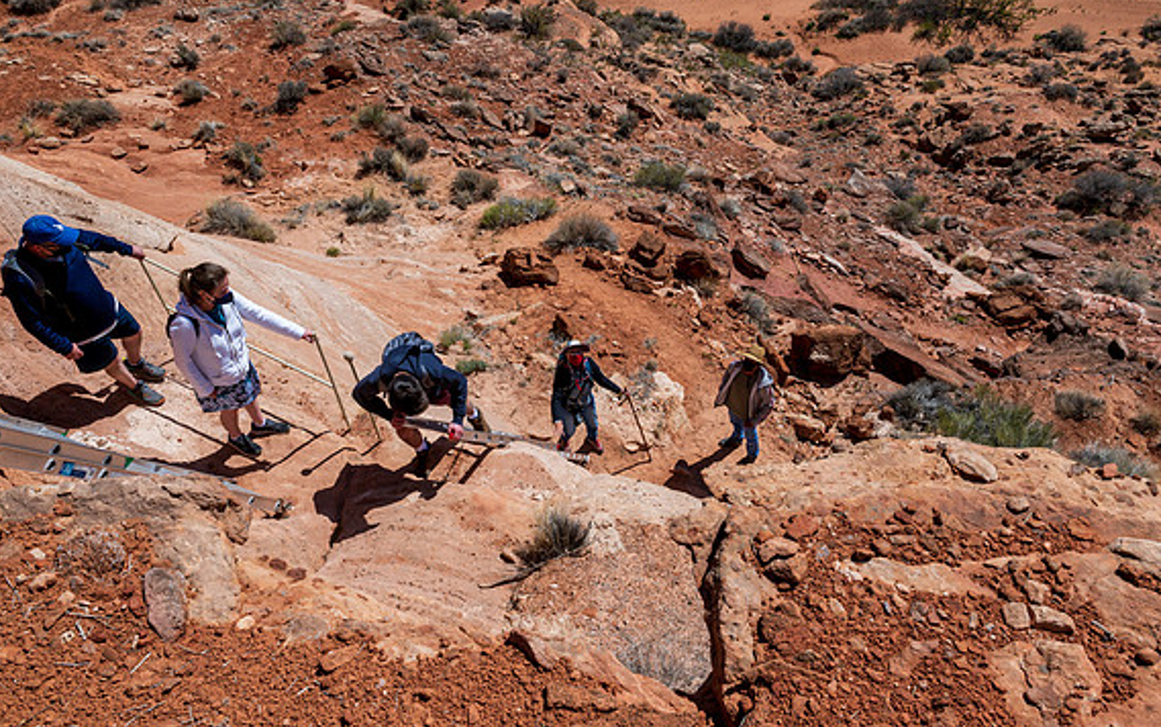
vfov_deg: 46.0
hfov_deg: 68.4
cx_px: 579
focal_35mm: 27
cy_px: 350
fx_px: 855
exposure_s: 1/500
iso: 360
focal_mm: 26
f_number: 16
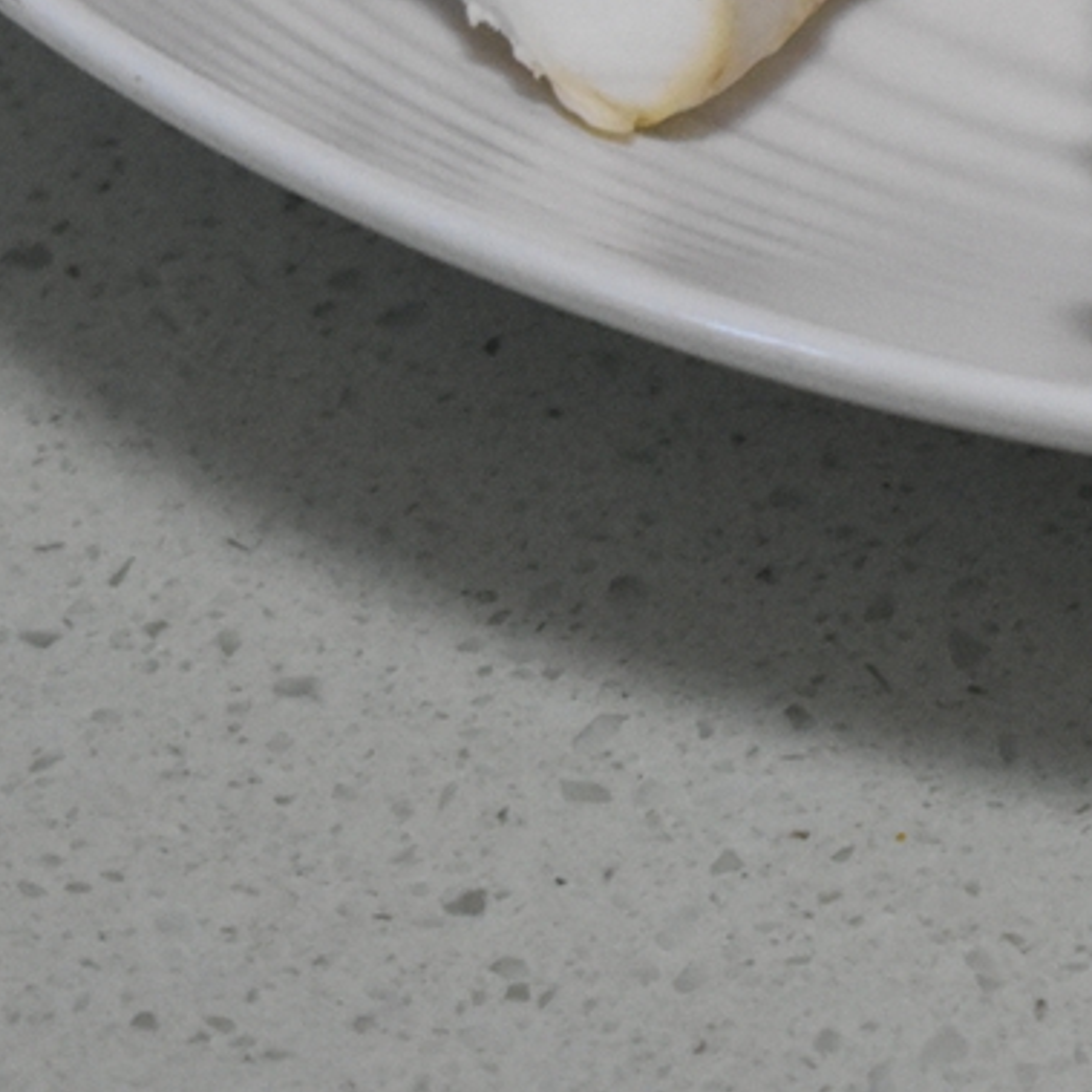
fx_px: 11242
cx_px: 1867
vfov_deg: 5.5
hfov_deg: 5.5
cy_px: -602
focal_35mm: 315
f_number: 5.6
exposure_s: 1/80
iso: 2500
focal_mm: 52
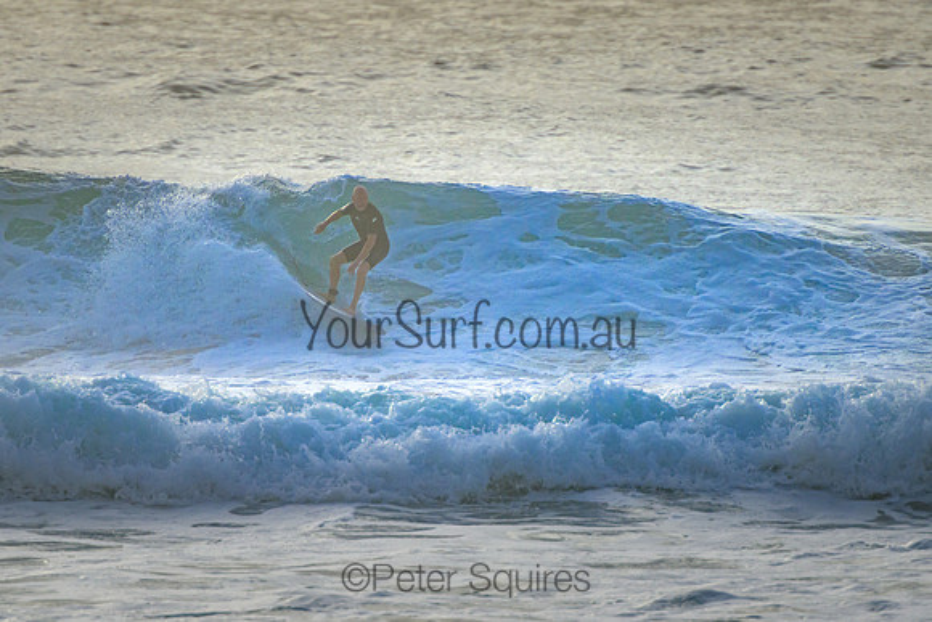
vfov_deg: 2.5
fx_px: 14236
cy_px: 278
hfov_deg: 3.7
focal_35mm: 550
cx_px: 450
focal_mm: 400
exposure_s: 1/2000
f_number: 5.6
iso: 800
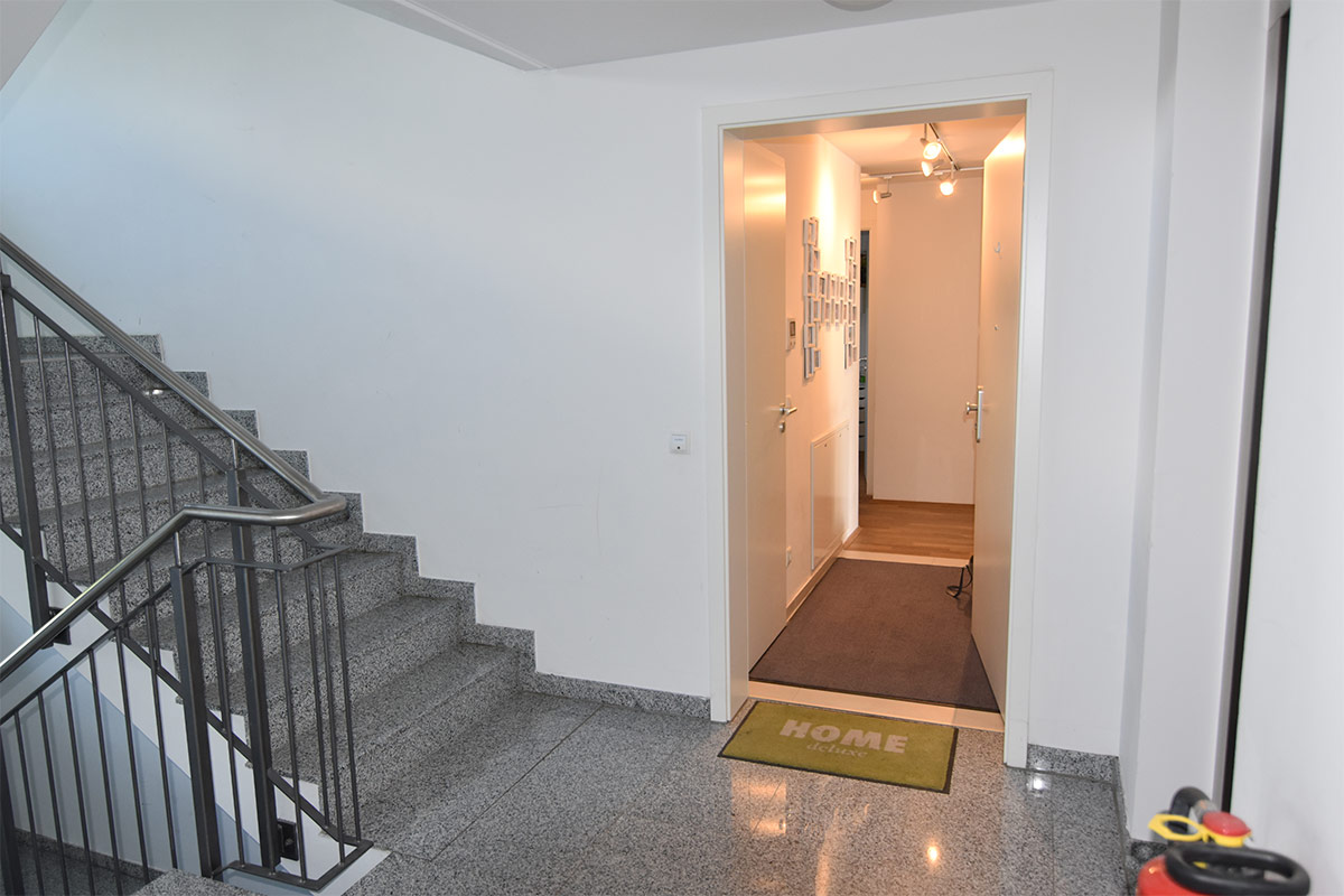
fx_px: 896
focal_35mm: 24
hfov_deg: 73.7
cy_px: 448
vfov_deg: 53.1
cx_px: 672
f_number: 8
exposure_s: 1/250
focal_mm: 16
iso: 200
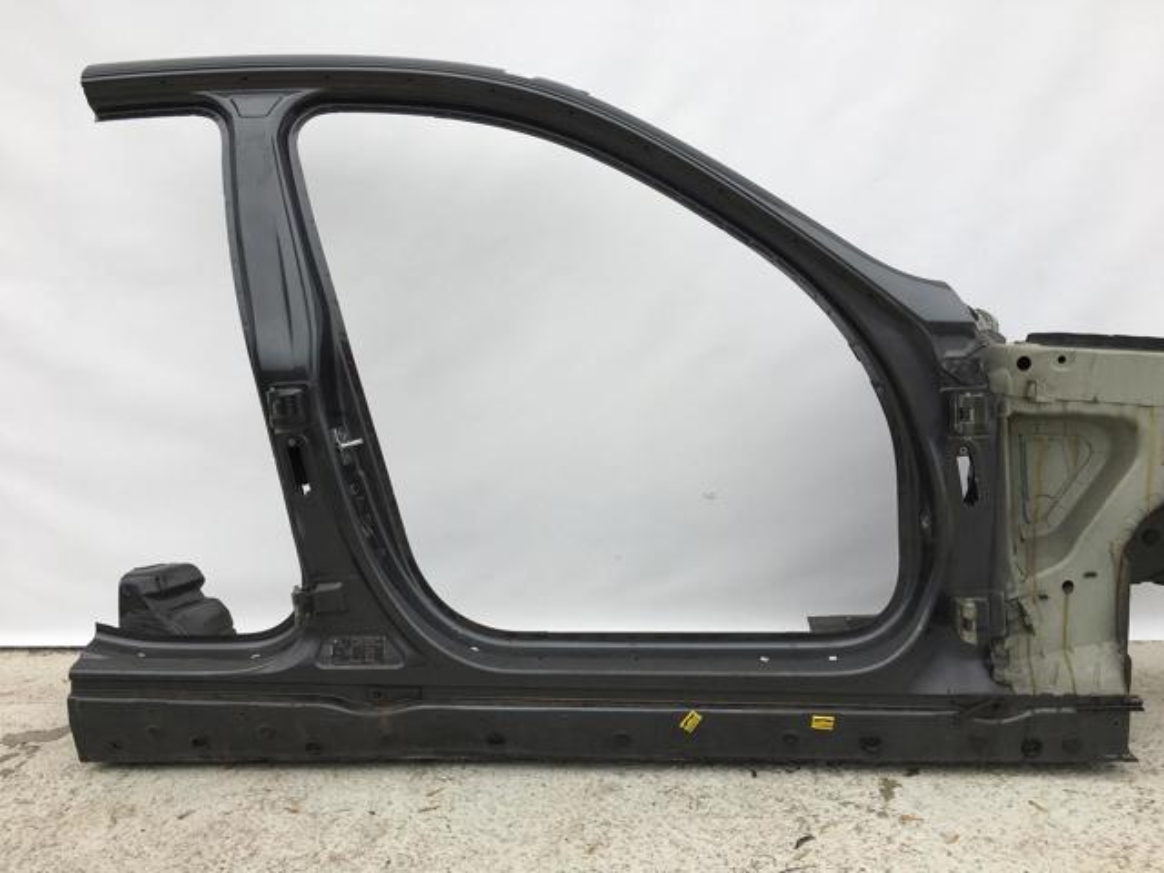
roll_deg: +1.1
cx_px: 582
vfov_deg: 48.2
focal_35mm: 29
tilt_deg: -5.9
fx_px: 975
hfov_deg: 61.7
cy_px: 436
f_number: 2.2
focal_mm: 4.15
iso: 25
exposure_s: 1/228
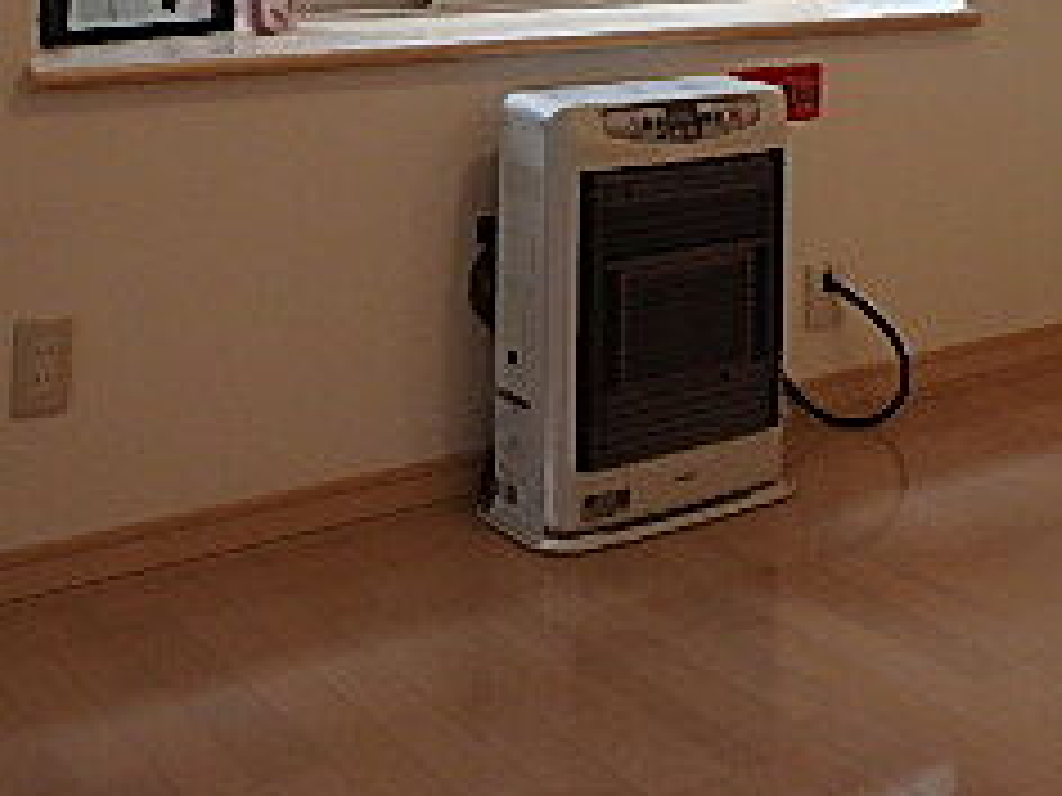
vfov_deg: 23.5
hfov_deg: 33.7
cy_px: -157
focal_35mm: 57
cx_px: 648
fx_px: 1749
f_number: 3.5
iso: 200
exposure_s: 1/40
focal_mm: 3.7
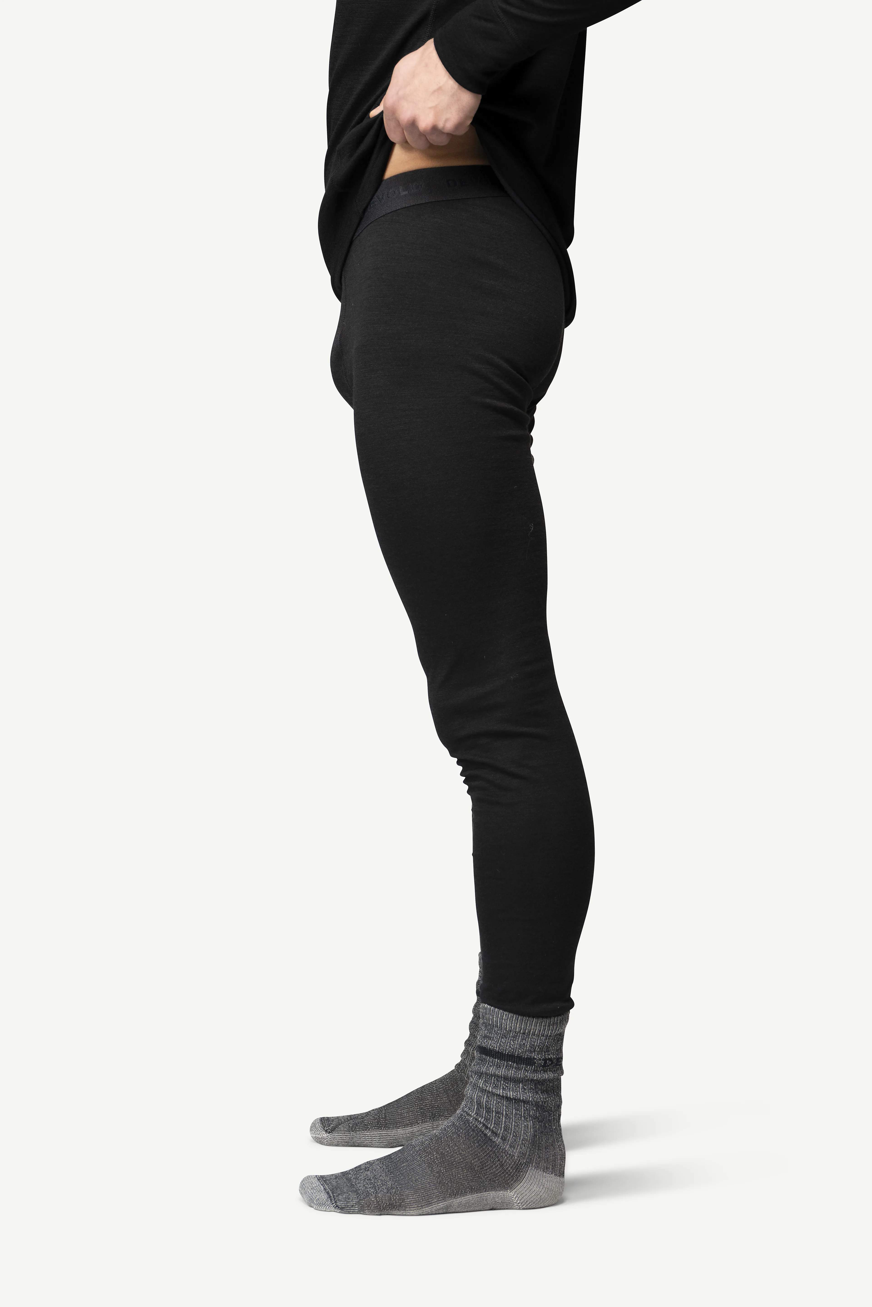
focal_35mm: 115
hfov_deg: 11.9
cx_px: 436
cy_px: 654
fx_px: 4178
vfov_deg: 17.8
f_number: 5
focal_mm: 115
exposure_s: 1/60
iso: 500
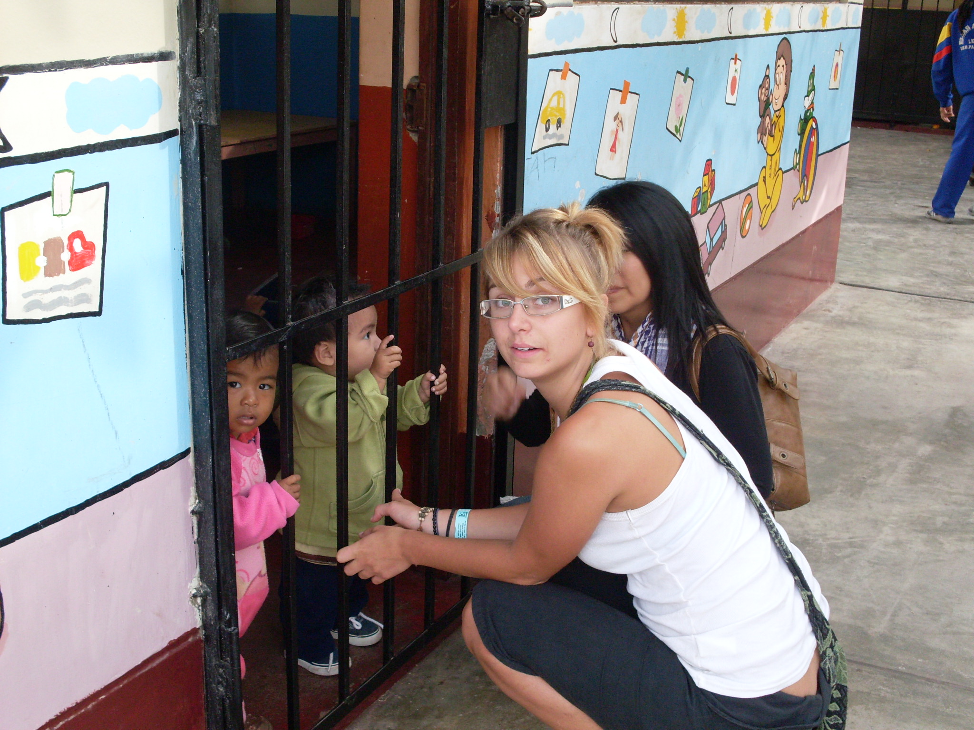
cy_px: 365
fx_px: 1379
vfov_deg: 29.7
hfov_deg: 38.9
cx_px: 487
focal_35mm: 49
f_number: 3.1
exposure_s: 1/90
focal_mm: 8.1
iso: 100
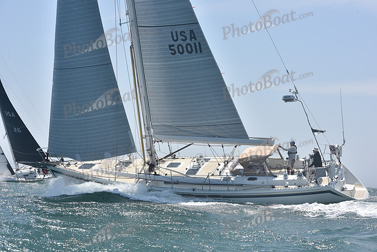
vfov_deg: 19.5
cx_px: 188
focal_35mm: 70
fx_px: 733
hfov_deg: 28.8
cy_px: 126
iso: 320
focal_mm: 70
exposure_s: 1/1000
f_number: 10
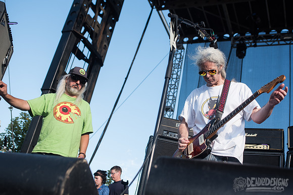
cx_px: 156
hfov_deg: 45.7
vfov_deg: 31.4
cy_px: 91
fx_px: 348
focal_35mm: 43
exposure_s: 1/800
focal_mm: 40
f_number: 4
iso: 200
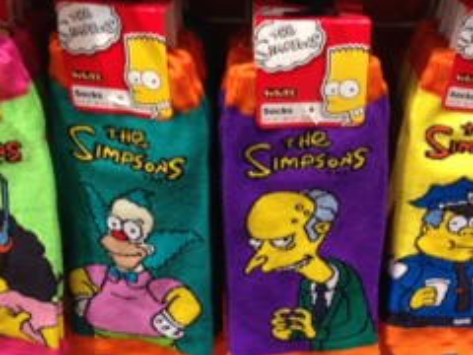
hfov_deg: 30.7
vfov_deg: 23.6
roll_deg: -4.5
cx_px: 349
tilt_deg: -31.0
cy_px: 223
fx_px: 847
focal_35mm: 62
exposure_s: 1/20
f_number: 2.4
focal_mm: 4.12
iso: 100
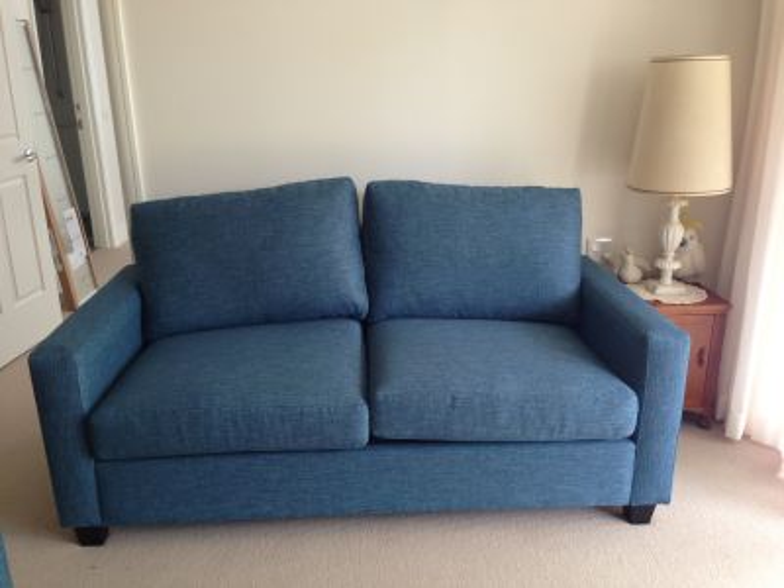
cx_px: 392
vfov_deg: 42.9
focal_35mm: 33
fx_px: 747
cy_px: 294
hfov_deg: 55.4
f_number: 2.4
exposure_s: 1/40
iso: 50
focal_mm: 4.13
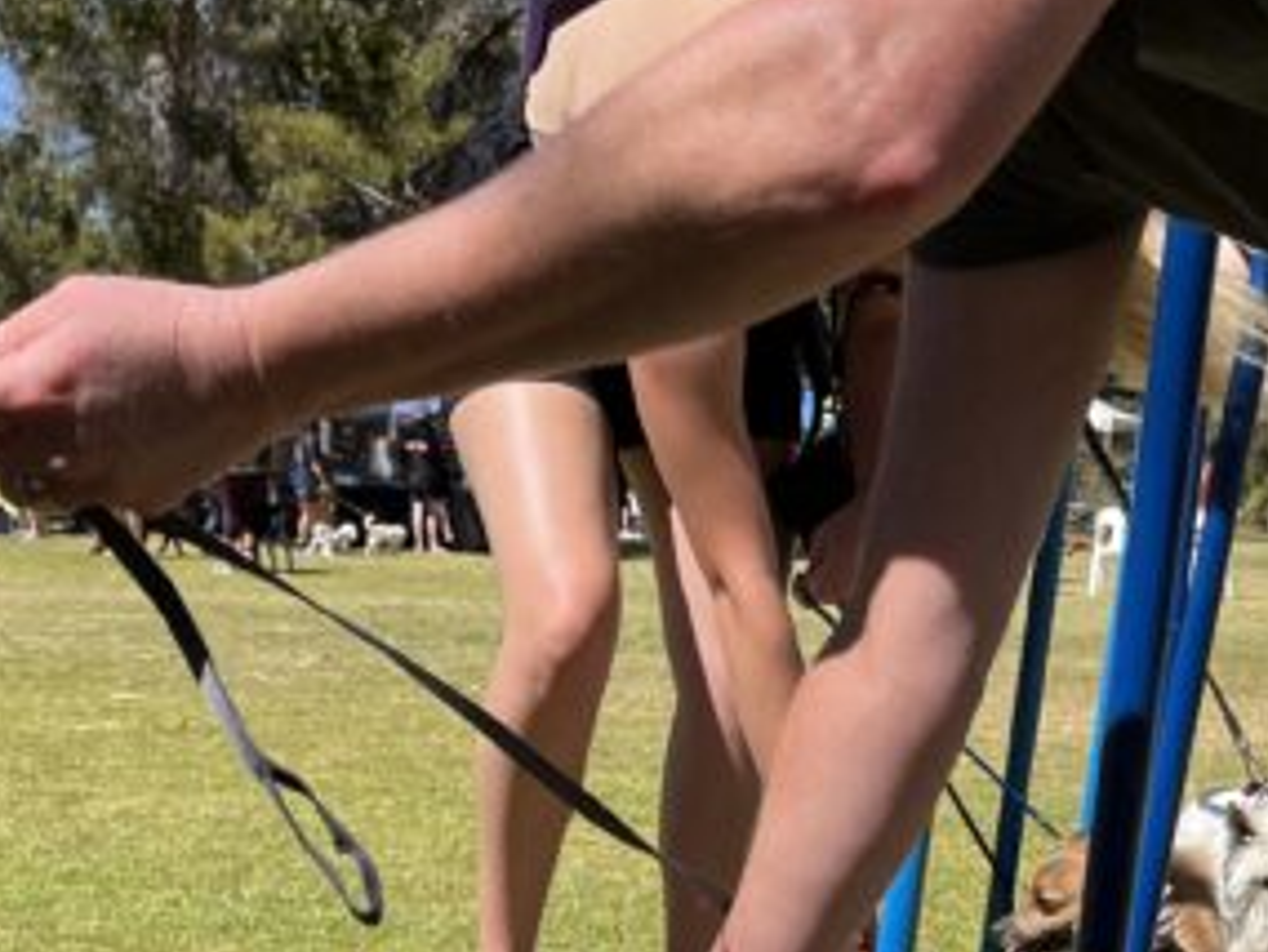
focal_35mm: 70
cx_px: 823
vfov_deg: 19.6
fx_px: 2565
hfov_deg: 27.6
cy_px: 1174
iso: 50
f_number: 1.6
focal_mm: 5.1
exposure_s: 1/2571
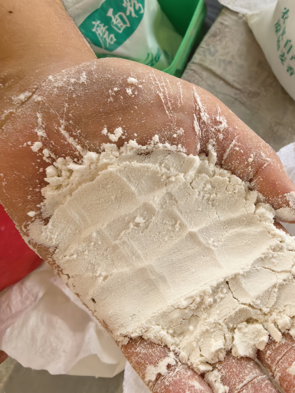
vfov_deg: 71.6
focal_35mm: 24
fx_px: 273
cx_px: 148
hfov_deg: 56.8
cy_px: 196
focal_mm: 1.95
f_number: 2.2
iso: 500
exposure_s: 1/100
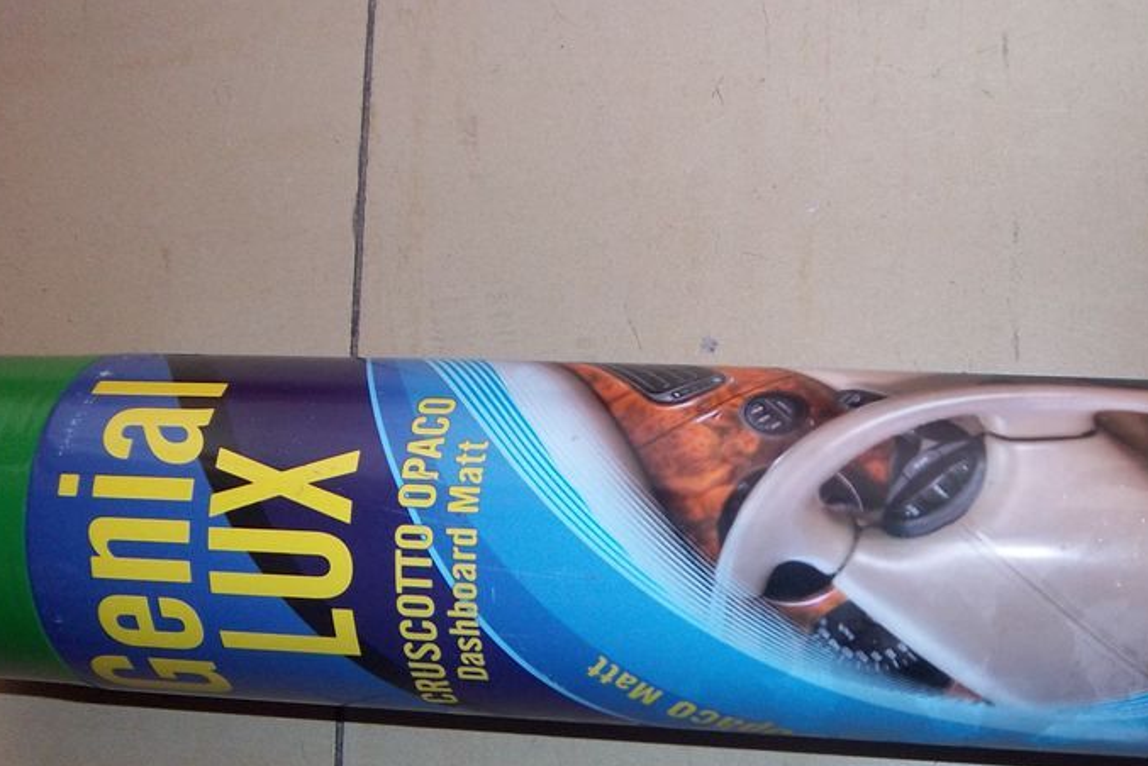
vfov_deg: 31.0
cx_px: 636
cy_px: 510
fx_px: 1372
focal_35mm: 43
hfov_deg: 45.3
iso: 64
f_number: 3.5
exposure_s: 1/64
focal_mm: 5.1
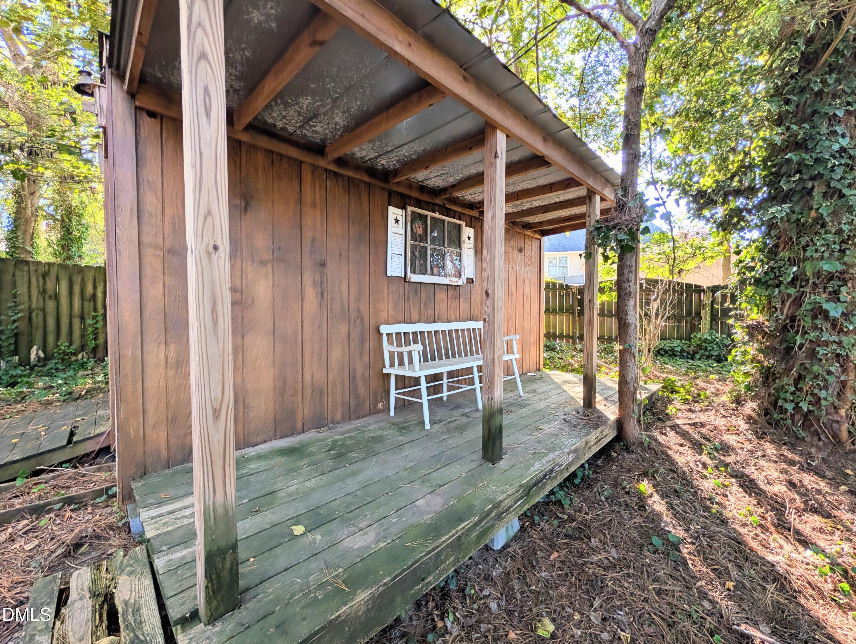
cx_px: 428
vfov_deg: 94.6
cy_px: 322
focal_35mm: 12
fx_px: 297
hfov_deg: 110.5
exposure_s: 1/168
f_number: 1.7
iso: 44
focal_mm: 2.02
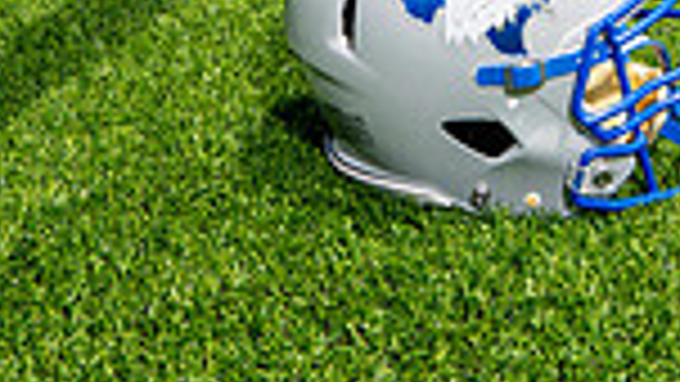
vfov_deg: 12.6
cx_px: 509
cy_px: -535
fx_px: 1353
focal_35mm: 75
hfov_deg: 27.8
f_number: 8
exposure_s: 1/250
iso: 100
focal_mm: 24
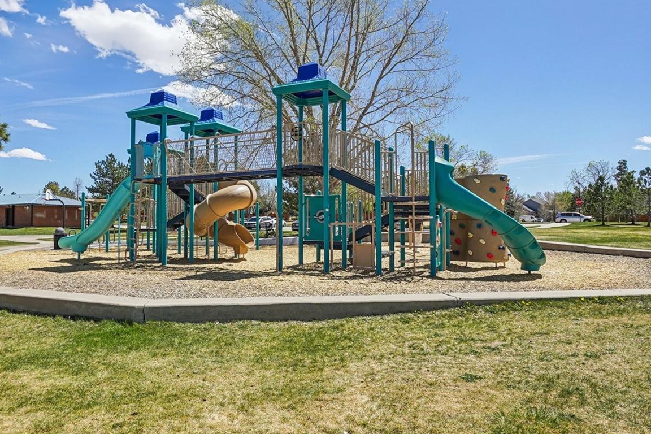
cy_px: 198
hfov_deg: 71.3
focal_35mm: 25
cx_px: 287
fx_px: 452
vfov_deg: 51.2
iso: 100
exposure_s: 1/400
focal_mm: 12
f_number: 8
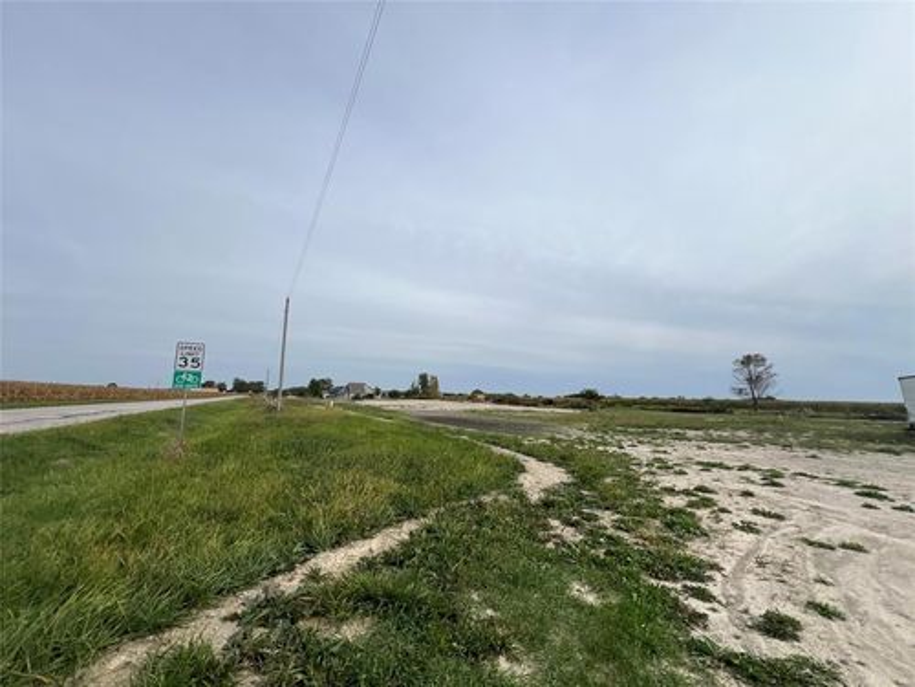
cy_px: 344
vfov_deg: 89.9
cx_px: 458
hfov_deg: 106.2
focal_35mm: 13
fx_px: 344
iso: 32
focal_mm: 1.57
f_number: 1.8
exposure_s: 1/3215
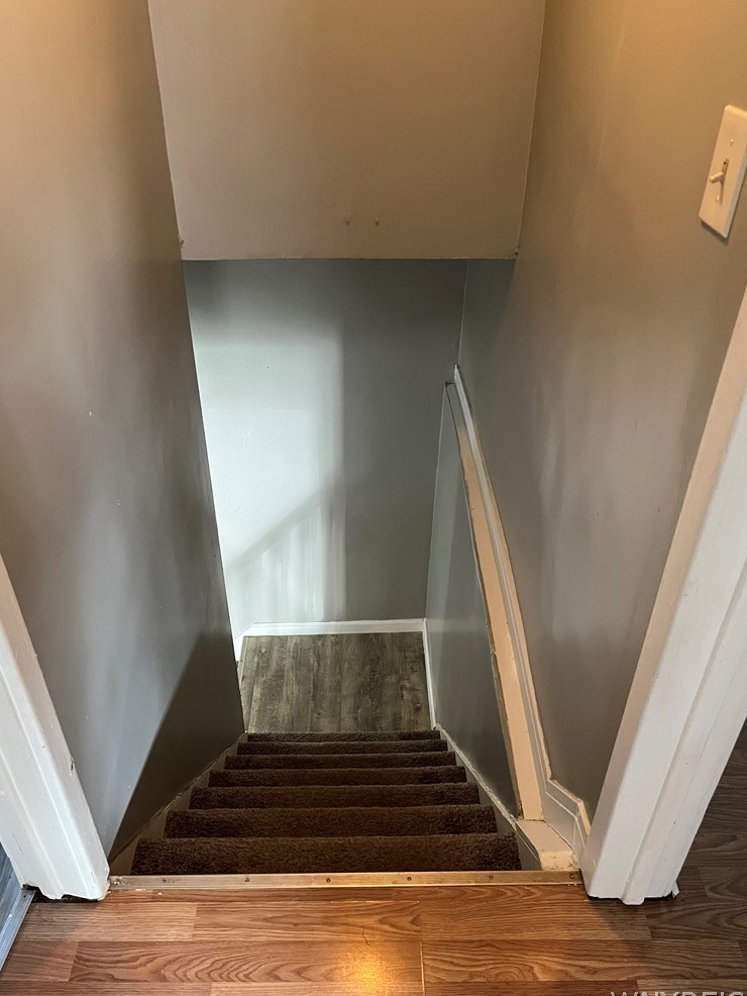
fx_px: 777
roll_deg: +0.3
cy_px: 509
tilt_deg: -37.6
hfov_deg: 51.4
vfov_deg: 65.3
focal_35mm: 27
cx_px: 364
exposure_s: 1/40
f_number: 1.6
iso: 400
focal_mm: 5.1
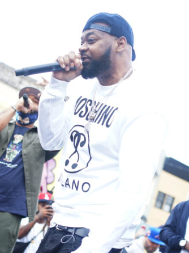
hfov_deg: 25.2
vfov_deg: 33.2
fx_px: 423
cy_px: 135
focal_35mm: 58
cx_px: 102
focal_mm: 35
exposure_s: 1/250
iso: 640
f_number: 2.2
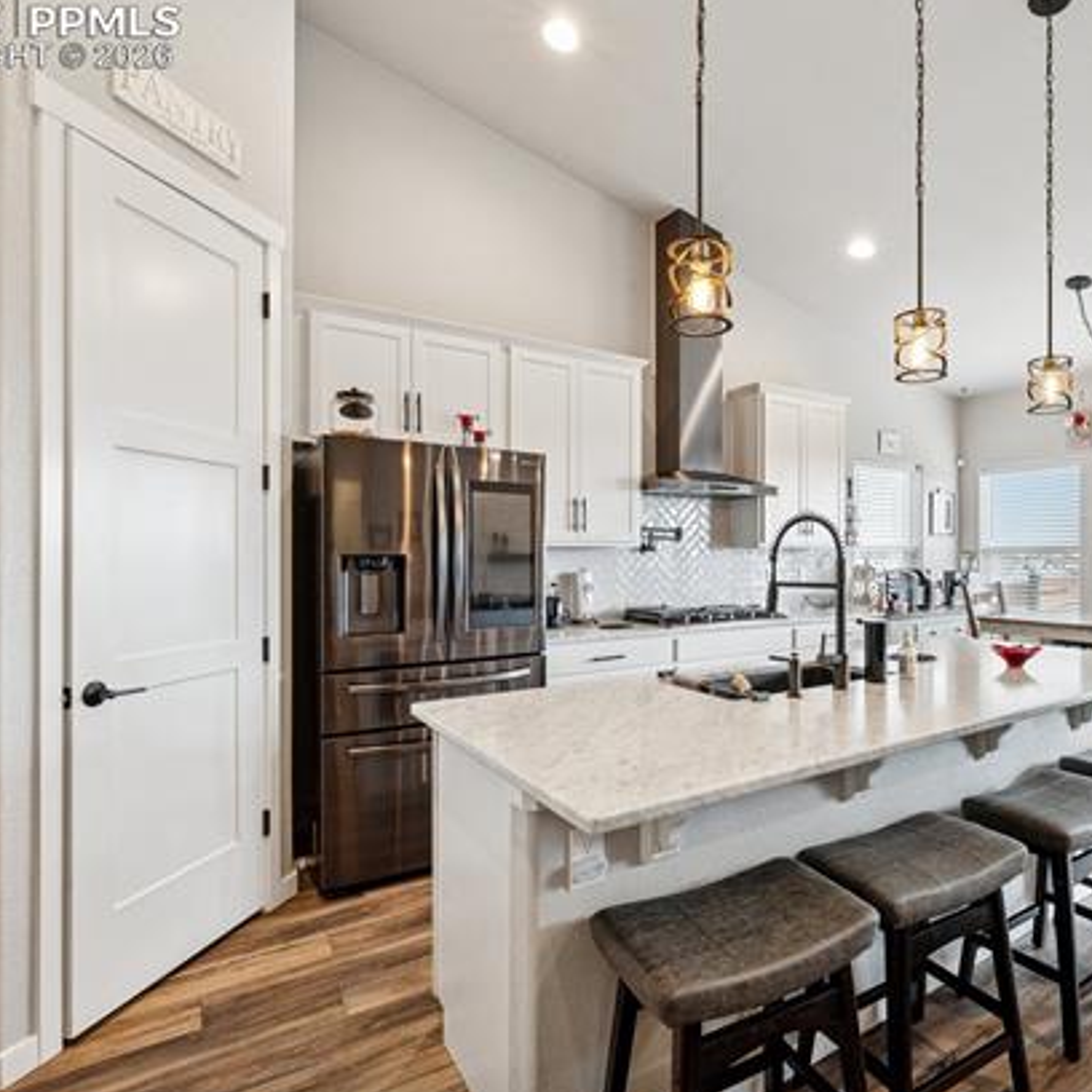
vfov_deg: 74.8
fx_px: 714
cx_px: 701
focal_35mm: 20
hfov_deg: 73.2
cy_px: 546
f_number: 11
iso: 800
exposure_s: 1/10
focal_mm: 15
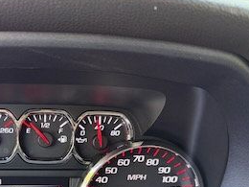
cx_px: 25
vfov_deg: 22.9
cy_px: 222
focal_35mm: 59
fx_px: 424
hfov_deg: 31.2
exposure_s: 1/60
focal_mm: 6.76
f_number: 1.78
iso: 250
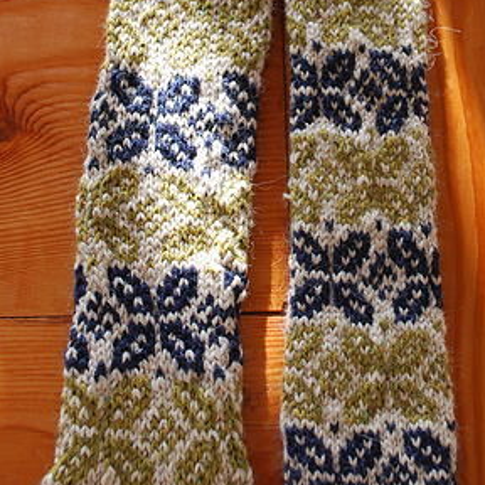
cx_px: 293
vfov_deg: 25.0
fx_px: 1078
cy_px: 109
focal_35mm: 68
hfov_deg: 25.3
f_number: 5
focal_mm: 24
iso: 200
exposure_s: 1/100
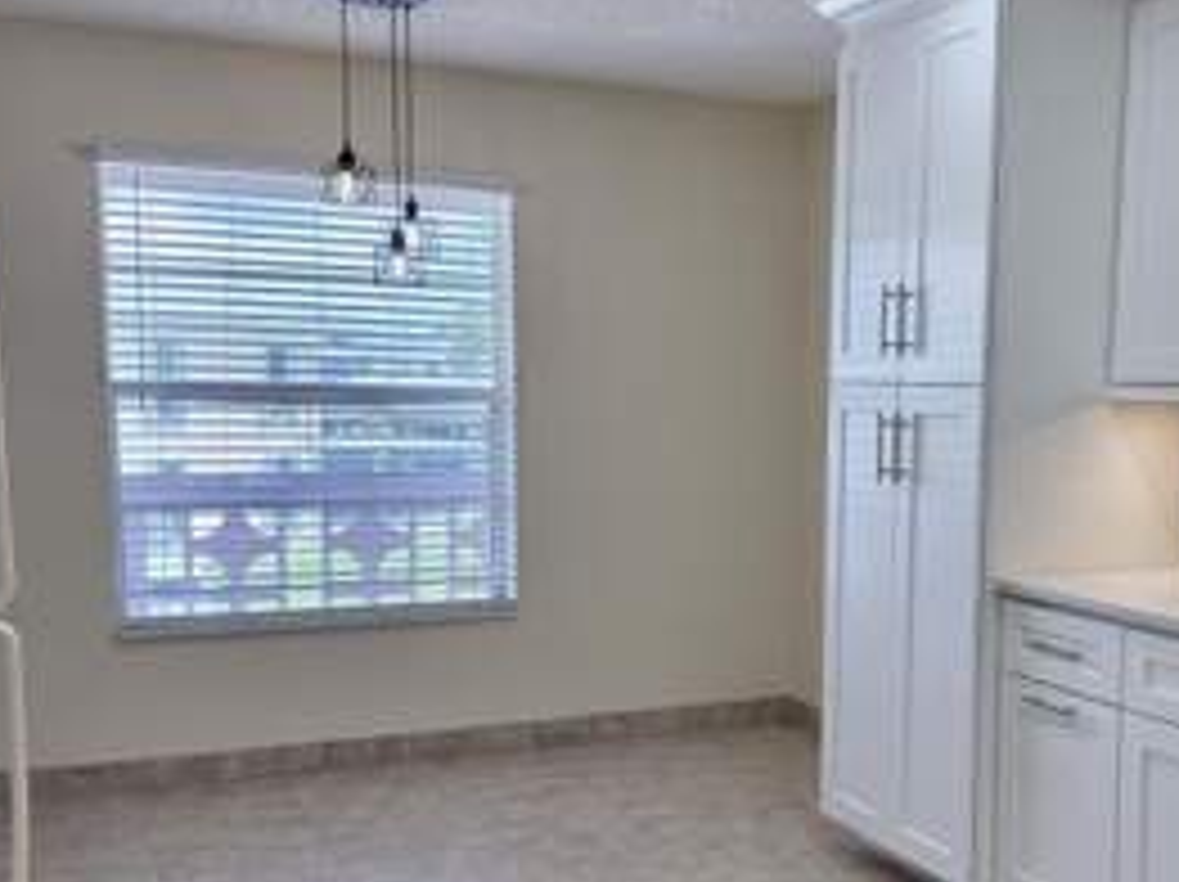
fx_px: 1497
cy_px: 542
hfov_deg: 42.3
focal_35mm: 44
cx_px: 806
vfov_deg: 32.7
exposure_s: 1/240
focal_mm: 6.76
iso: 125
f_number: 1.78
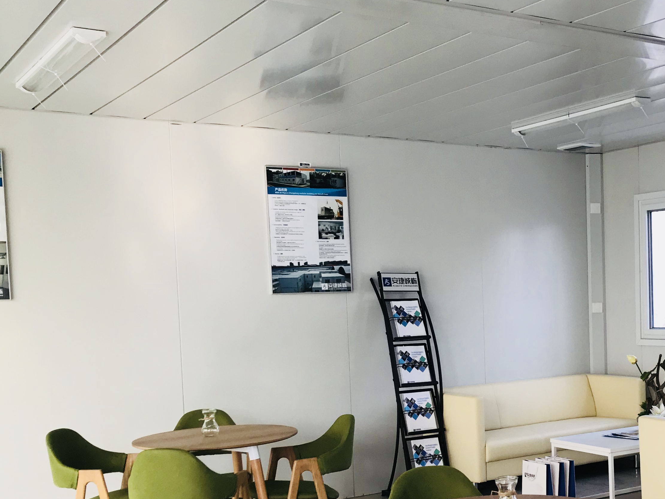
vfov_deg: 28.3
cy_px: 355
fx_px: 980
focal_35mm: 51
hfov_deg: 36.4
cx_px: 518
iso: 32
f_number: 1.8
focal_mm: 3.99
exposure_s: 1/100
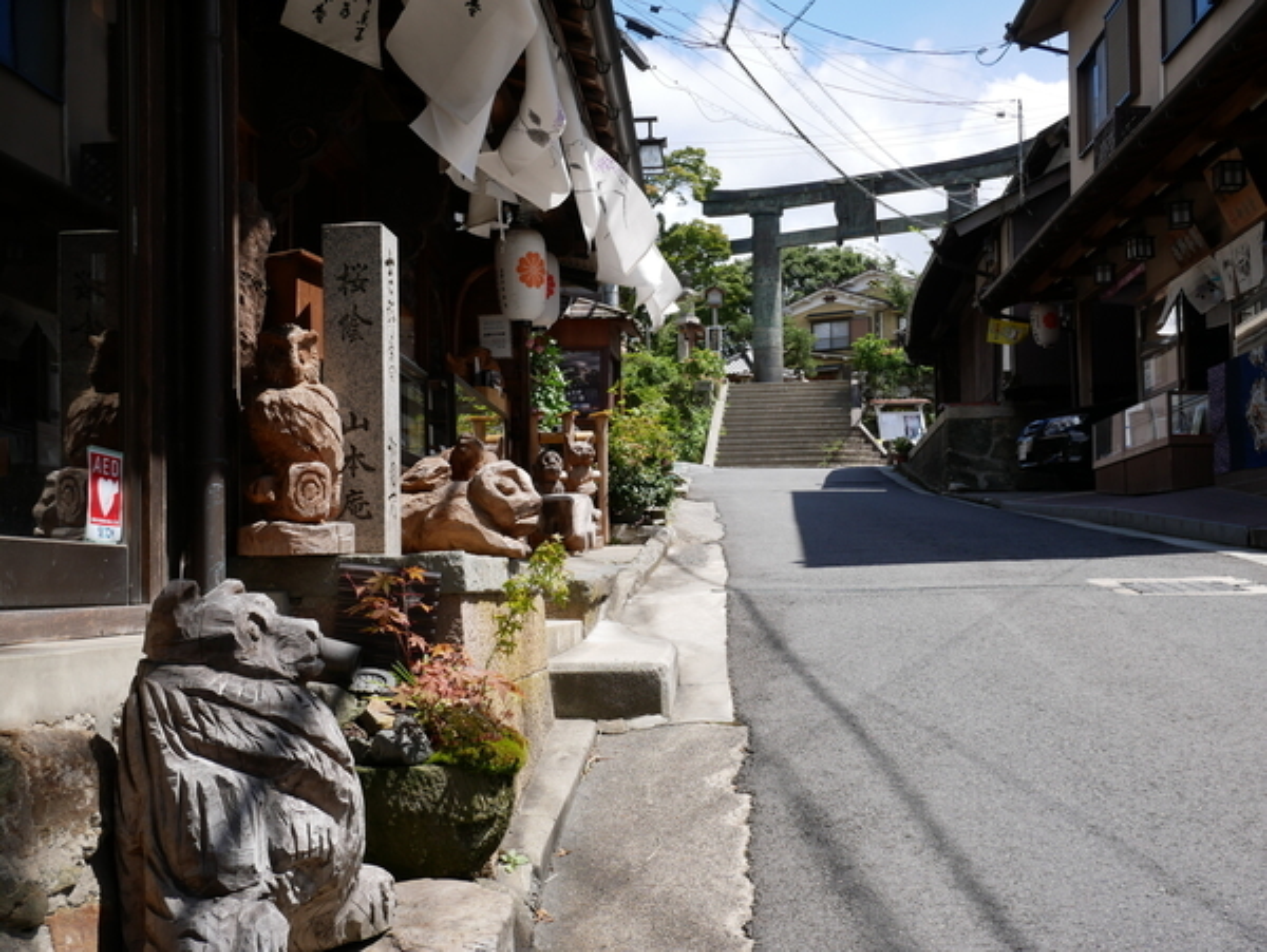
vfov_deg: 32.9
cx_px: 634
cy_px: 476
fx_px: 1612
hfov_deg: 42.9
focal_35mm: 44
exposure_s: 1/320
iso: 200
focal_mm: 22
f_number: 8
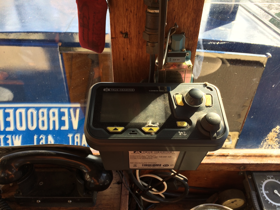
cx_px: 140
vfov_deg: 48.2
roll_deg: -2.7
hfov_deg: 61.7
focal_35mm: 29
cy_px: 105
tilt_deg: -40.1
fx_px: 235
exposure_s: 1/208
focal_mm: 4.15
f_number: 2.2
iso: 32
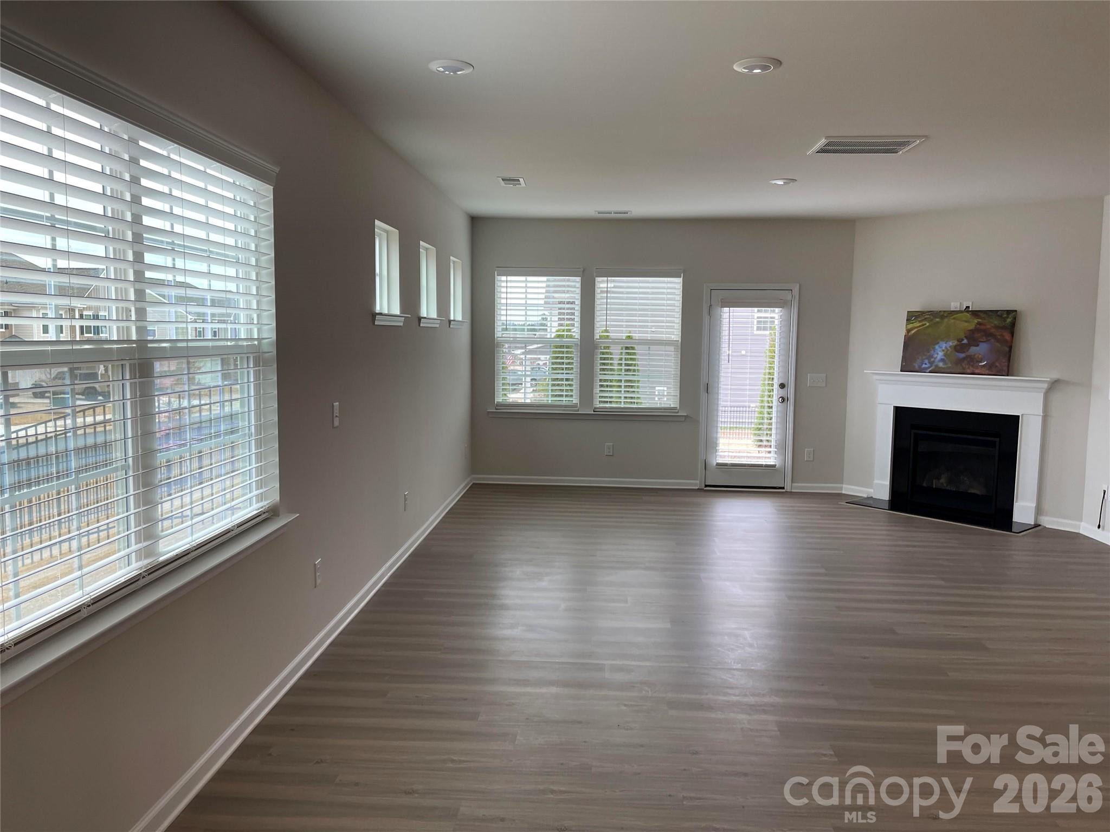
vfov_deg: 53.1
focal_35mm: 26
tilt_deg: -6.3
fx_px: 834
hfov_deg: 67.3
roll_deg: -0.7
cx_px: 555
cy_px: 416
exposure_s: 1/120
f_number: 1.6
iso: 50
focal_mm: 5.1
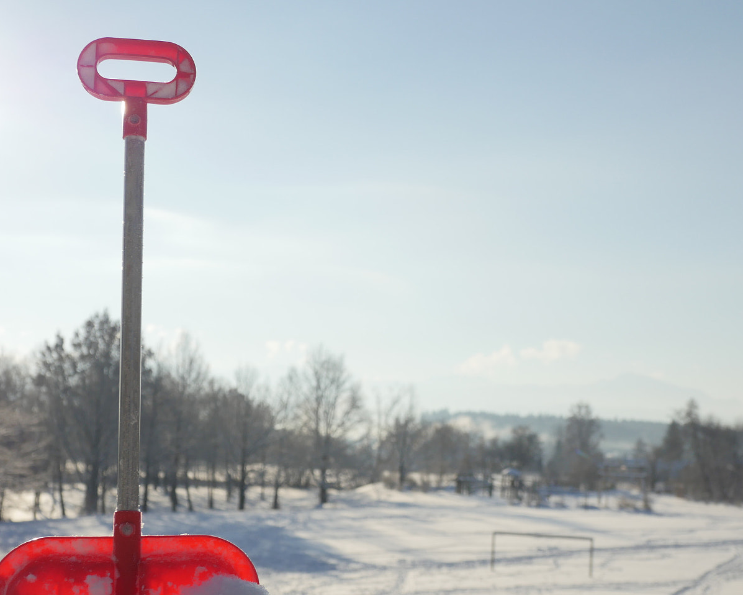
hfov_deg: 31.4
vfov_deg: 25.3
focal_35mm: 60
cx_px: 408
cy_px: 363
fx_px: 1320
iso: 200
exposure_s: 1/3200
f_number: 4
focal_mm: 23
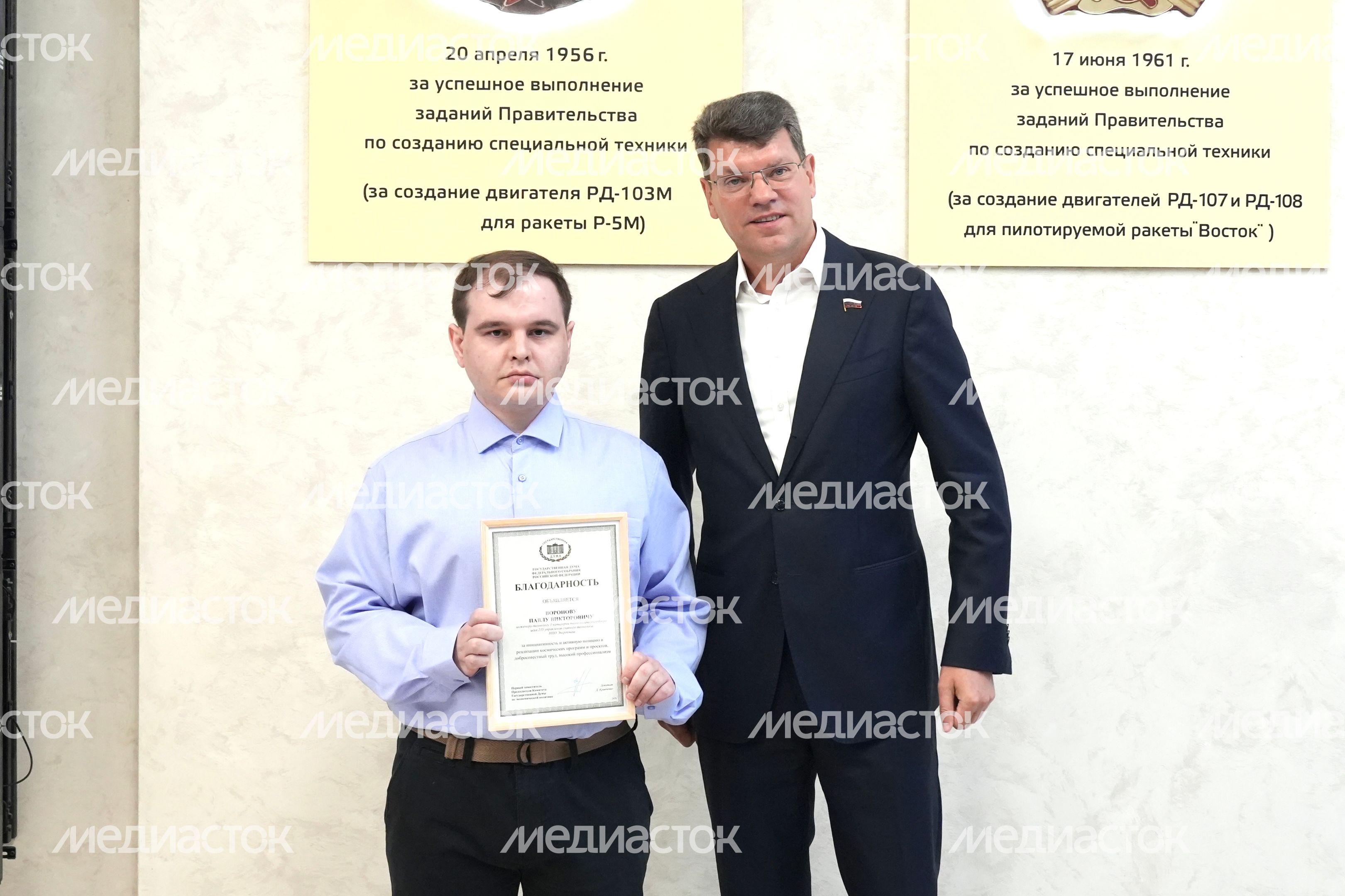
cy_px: 448
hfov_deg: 40.3
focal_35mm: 49
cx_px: 672
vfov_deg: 27.5
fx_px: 1831
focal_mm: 33
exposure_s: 1/160
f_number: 5.6
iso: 3200
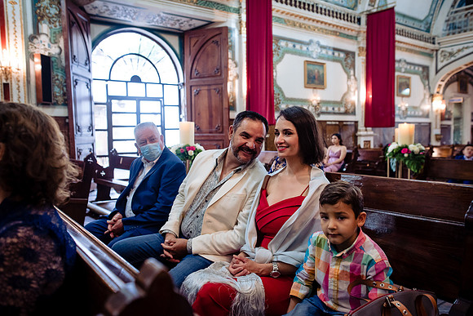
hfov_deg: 63.6
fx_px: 381
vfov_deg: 45.0
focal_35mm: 29
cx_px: 236
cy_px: 158
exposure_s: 1/80
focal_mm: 29
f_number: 3.2
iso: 1600
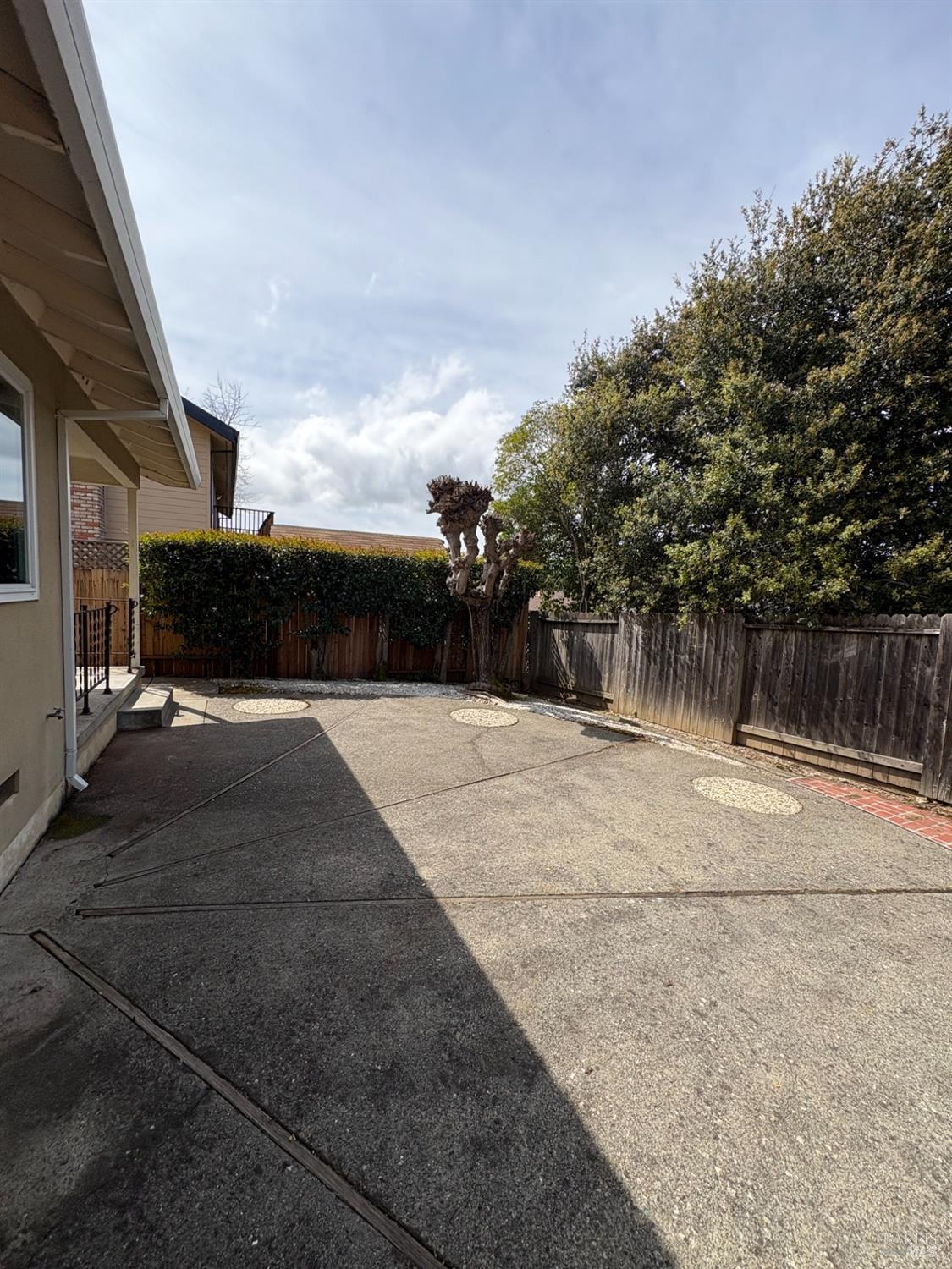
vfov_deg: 102.1
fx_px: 513
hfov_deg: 85.7
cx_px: 476
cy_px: 634
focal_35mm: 14
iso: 50
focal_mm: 2.22
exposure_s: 1/1832
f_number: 2.2
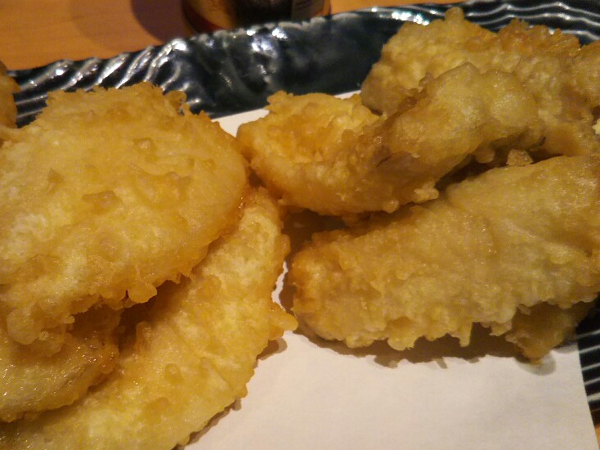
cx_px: 231
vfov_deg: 35.9
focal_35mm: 40
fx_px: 693
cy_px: 232
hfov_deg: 46.5
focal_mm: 4
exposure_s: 1/40
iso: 160
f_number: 2.2
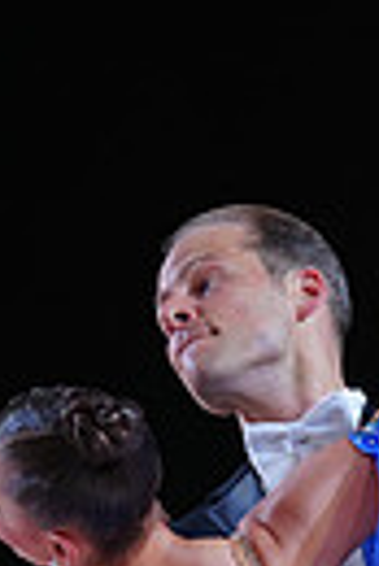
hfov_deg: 1.7
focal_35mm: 824
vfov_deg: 2.5
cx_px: 285
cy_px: 975
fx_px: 12977
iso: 640
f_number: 2.8
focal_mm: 185
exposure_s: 1/500
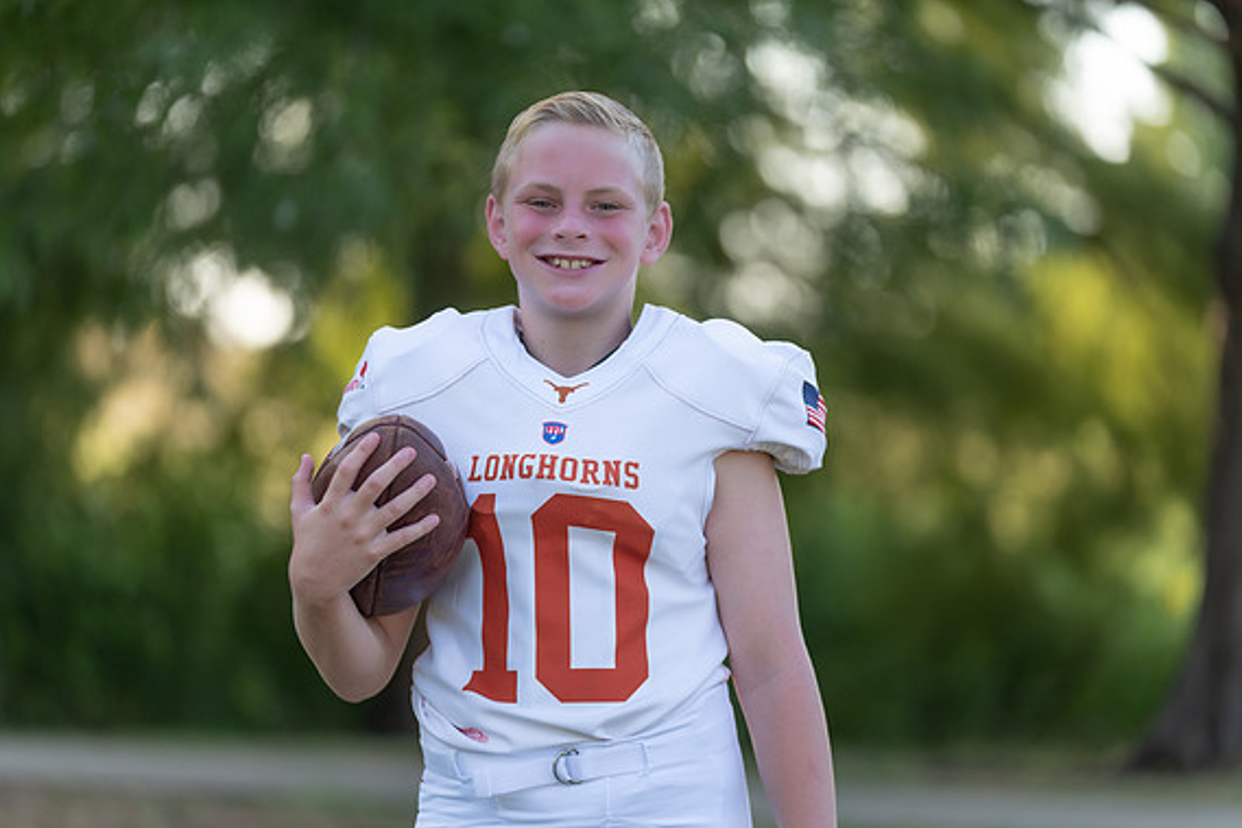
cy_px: 412
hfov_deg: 13.4
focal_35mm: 153
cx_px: 622
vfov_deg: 9.0
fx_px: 5277
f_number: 2.8
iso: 160
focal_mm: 150
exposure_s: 1/400
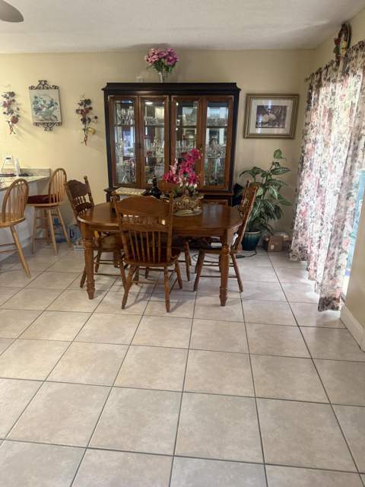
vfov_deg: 71.6
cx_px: 182
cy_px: 244
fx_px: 337
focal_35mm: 24
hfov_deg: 56.8
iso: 400
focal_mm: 6.76
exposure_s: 1/60
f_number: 1.78
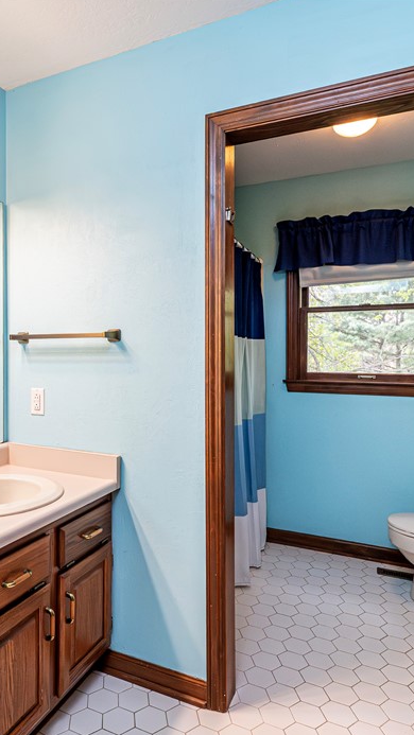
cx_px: 135
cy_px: 377
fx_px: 449
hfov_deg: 48.6
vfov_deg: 78.7
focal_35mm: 23
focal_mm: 14
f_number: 8
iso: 3200
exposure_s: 1/200
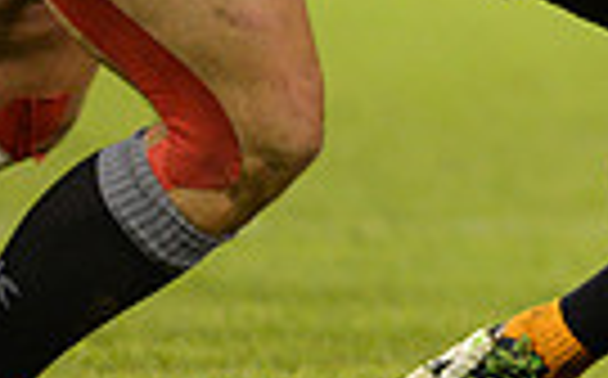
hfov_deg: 1.6
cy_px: -344
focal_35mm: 1313
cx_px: 1243
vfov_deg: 1.0
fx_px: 21729
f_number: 2.8
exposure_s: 1/800
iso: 3200
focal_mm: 300
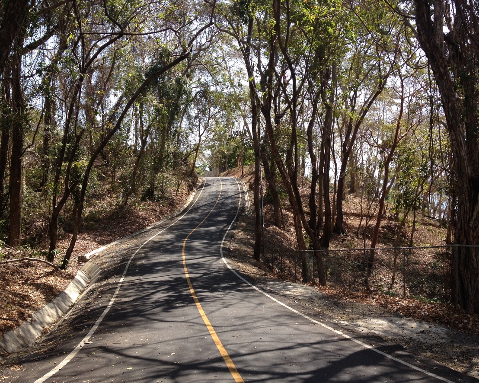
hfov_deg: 49.0
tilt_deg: -4.3
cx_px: 259
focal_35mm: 37
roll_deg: +1.0
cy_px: 191
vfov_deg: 40.1
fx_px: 524
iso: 50
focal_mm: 4.28
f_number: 2.4
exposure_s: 1/620
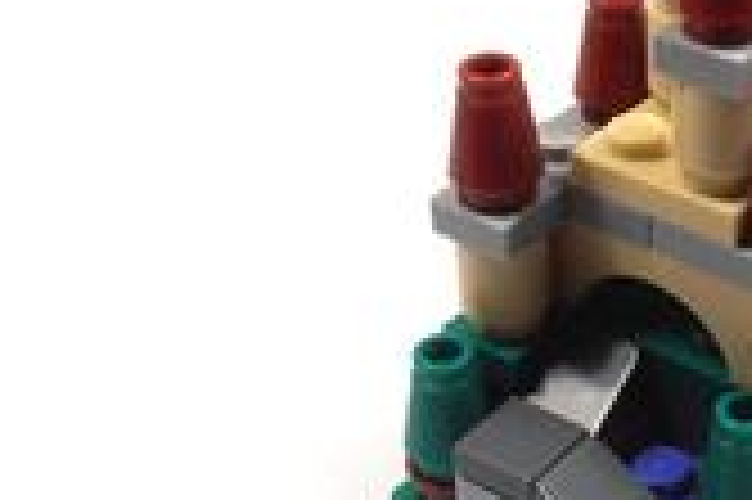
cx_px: 666
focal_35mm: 83
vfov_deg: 16.4
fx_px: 1732
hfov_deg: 23.9
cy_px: 185
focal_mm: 6.61
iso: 80
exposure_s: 1/80
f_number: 3.9
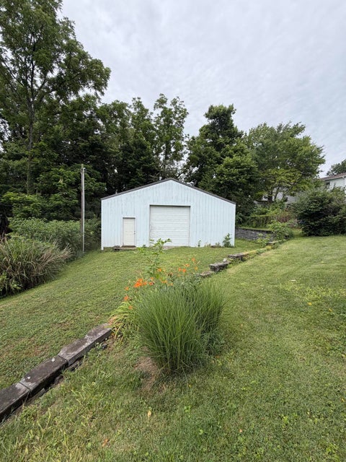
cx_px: 173
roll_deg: -1.5
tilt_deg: -2.3
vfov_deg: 102.1
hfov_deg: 85.7
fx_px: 187
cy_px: 231
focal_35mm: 14
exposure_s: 1/638
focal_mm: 2.22
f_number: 2.2
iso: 40
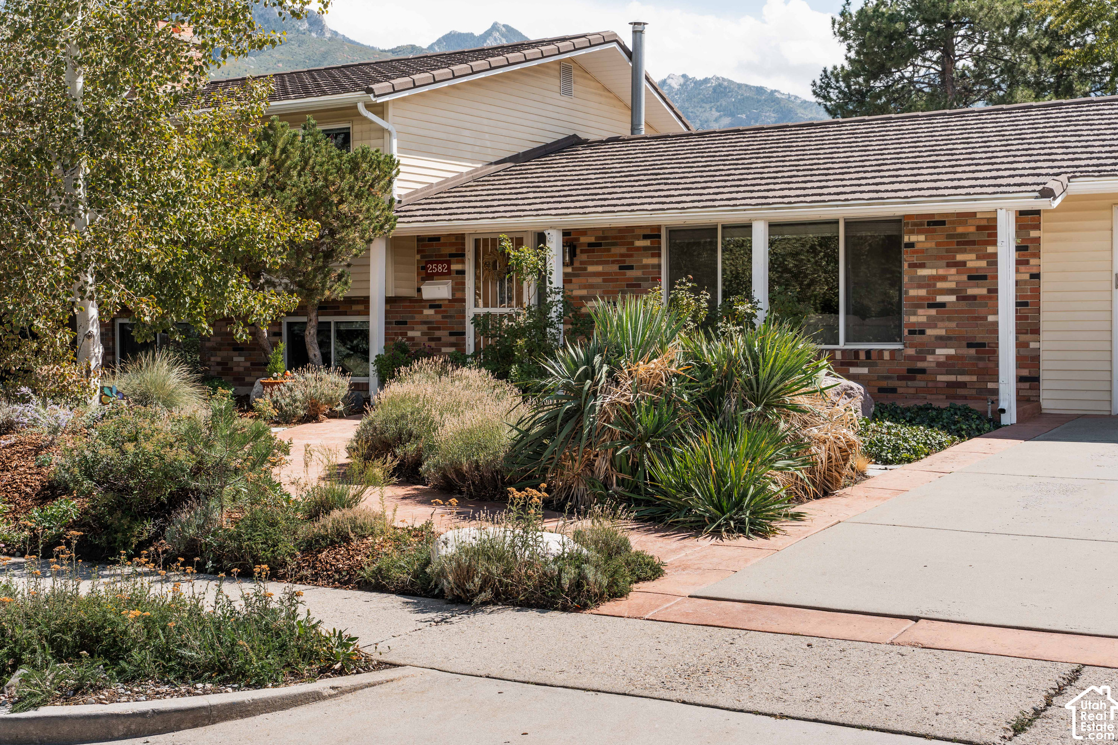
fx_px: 1459
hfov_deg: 41.9
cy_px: 371
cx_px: 569
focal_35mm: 47
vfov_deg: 28.6
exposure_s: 1/200
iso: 100
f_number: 8
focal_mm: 46.1
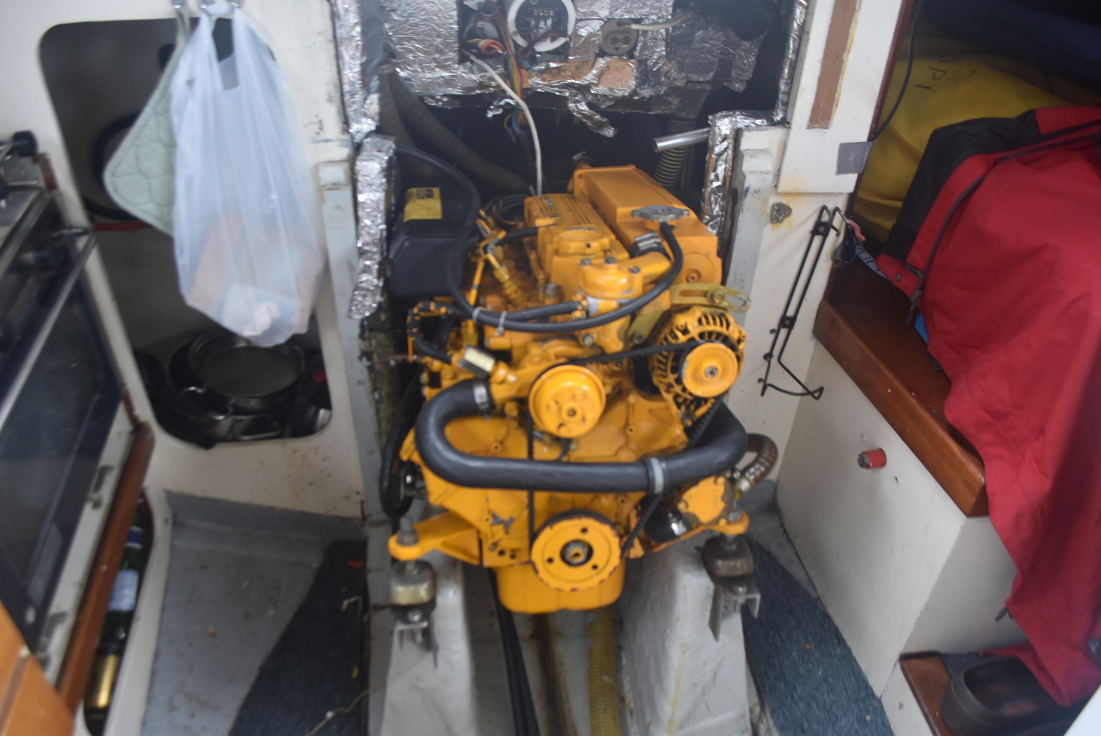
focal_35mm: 27
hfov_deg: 67.3
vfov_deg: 48.0
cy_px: 368
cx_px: 550
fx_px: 826
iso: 400
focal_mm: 18
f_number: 4
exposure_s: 1/60
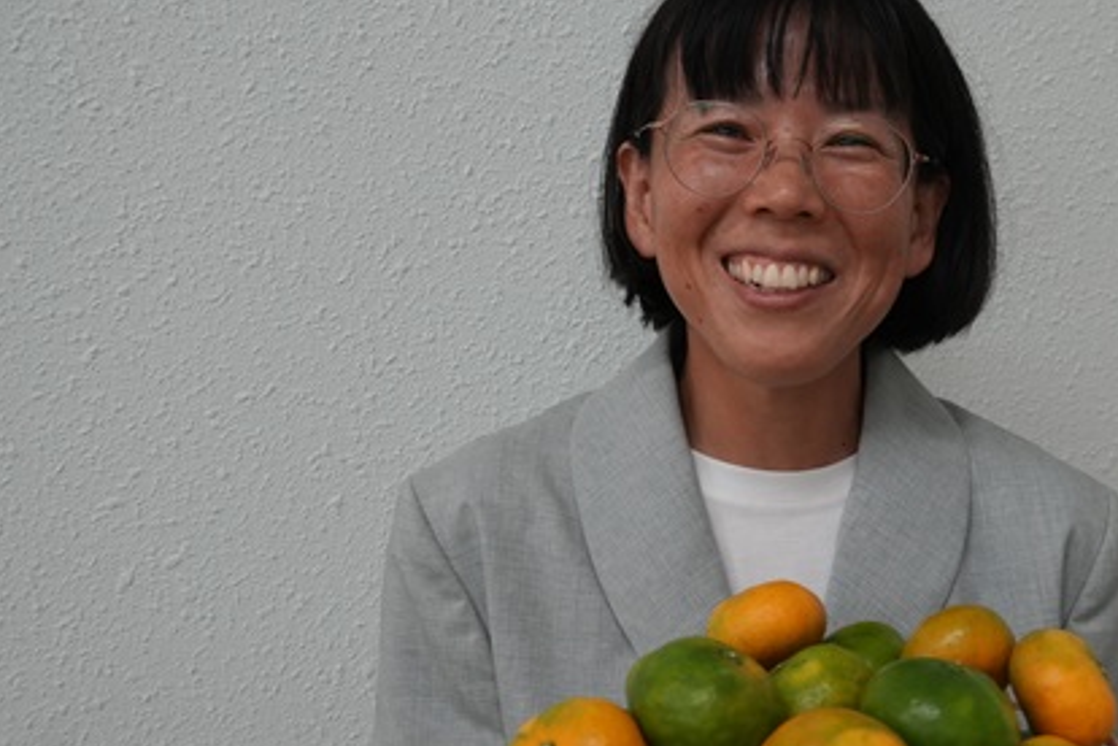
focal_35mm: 51
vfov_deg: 26.4
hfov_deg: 38.2
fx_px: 1584
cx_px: 799
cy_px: 435
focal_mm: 22
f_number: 4
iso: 500
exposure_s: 1/160
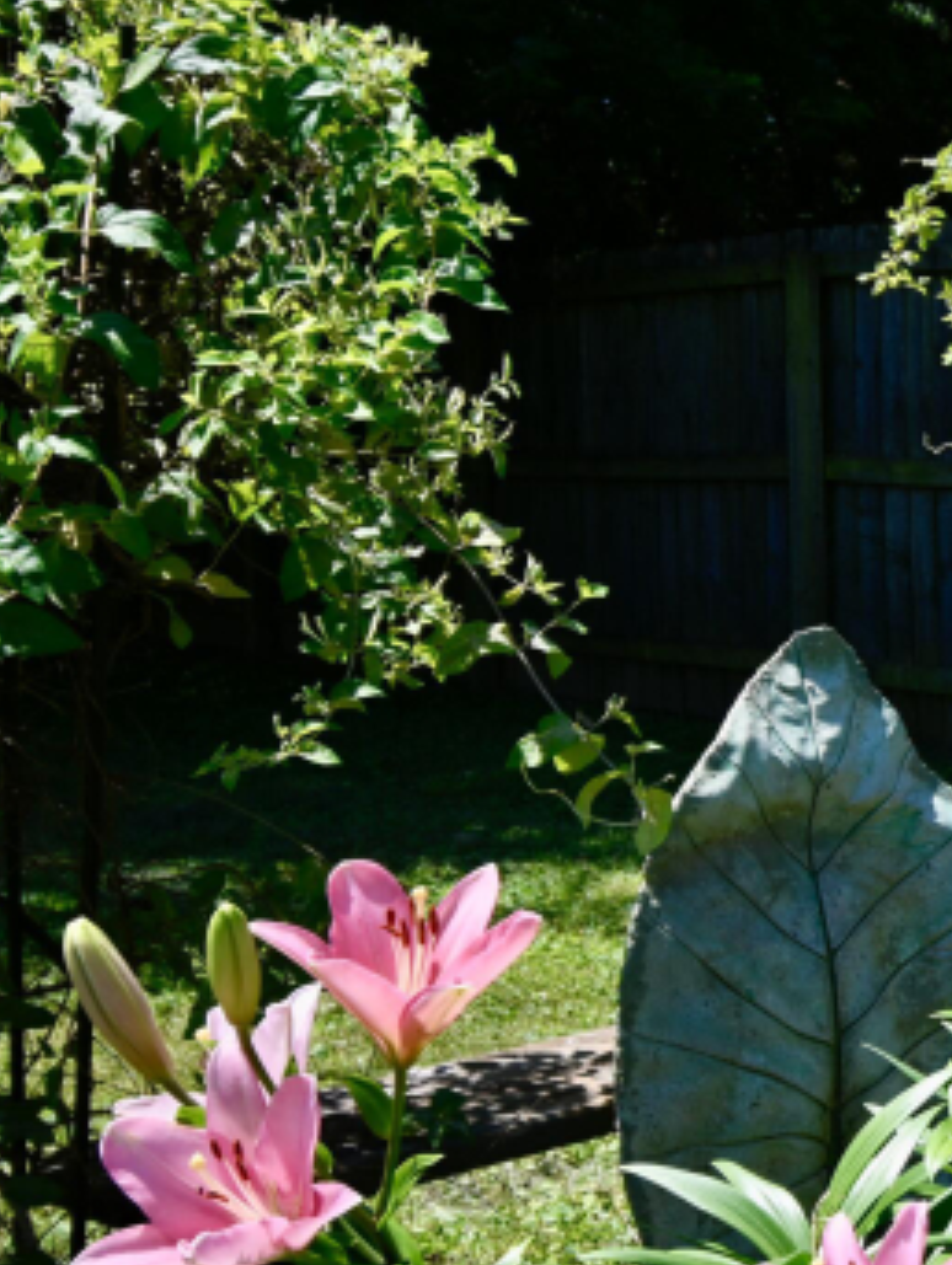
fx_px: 2306
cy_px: 701
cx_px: 1196
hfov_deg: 21.4
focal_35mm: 63
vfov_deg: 30.7
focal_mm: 20
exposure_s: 1/350
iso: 100
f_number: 5.6
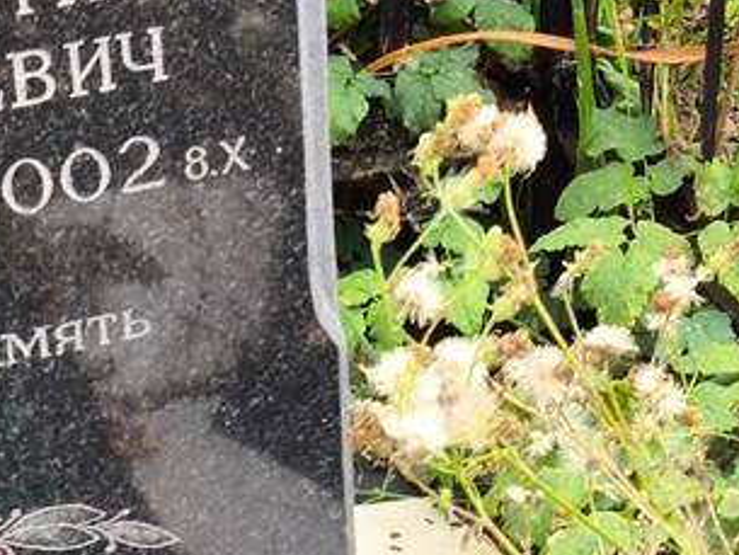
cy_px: 80
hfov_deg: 14.8
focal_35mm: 131
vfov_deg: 11.3
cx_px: -30
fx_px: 2798
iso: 50
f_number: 1.7
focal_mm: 4.71
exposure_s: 1/120
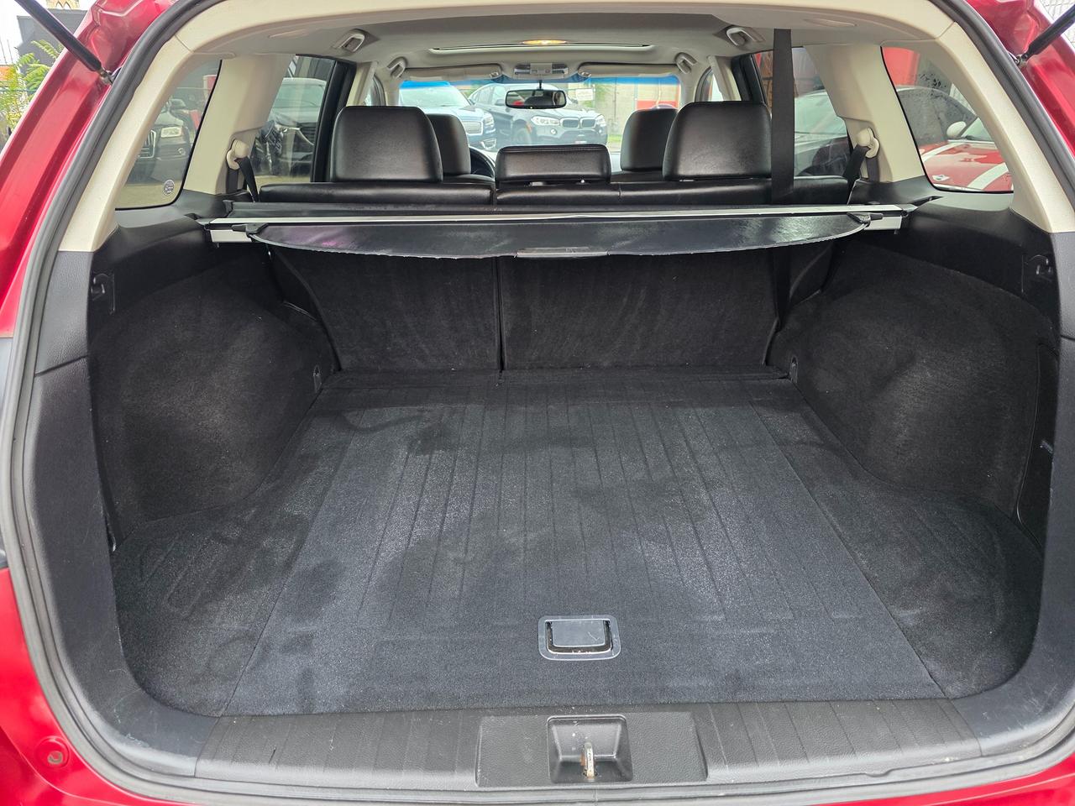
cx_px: 538
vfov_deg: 58.9
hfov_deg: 73.9
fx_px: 714
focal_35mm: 23
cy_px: 403
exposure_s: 1/120
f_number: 1.7
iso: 320
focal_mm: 6.3
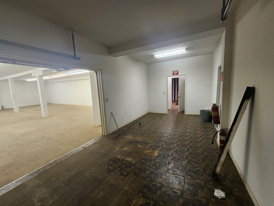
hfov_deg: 106.2
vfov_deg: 89.9
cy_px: 103
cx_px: 137
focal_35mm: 13
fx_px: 103
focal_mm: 2.2
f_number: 2.2
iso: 250
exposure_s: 1/60
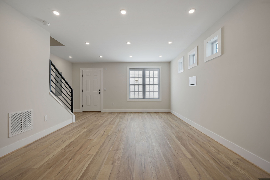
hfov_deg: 104.3
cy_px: 90
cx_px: 135
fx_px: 105
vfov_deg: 81.1
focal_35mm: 14
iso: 320
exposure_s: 1/15
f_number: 8
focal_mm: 14
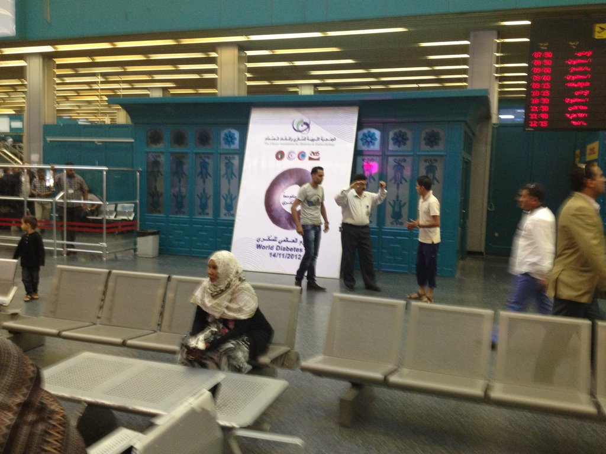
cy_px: 227
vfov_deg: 40.7
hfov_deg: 52.6
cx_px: 303
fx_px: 613
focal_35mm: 35
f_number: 2.4
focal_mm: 4.28
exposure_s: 1/20
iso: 160
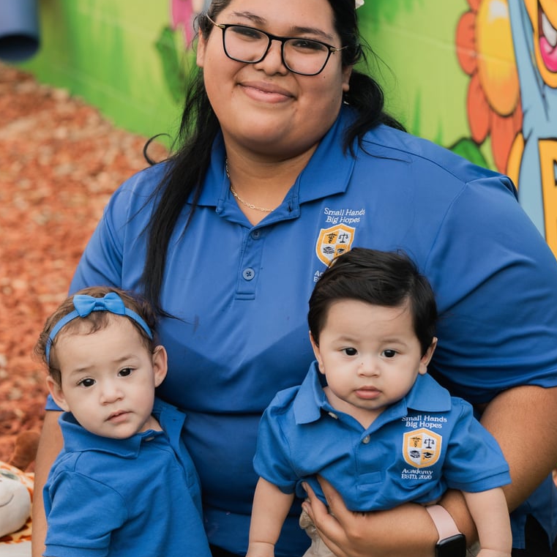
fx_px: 2633
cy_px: 238
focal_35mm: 145
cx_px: 278
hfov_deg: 12.1
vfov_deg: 12.1
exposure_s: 1/250
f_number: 3.5
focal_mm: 75
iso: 200
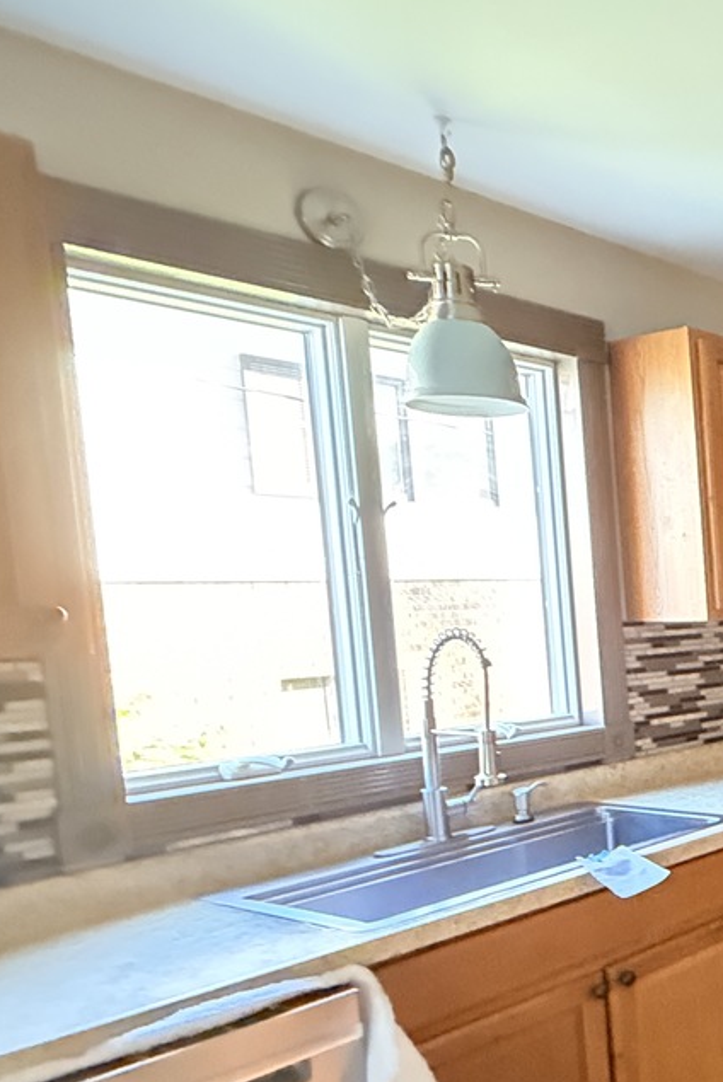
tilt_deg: -4.9
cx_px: 1110
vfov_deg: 56.5
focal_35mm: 33
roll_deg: +3.3
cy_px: 673
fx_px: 993
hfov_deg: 26.9
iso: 1600
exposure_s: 1/39
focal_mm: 2.22
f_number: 2.2
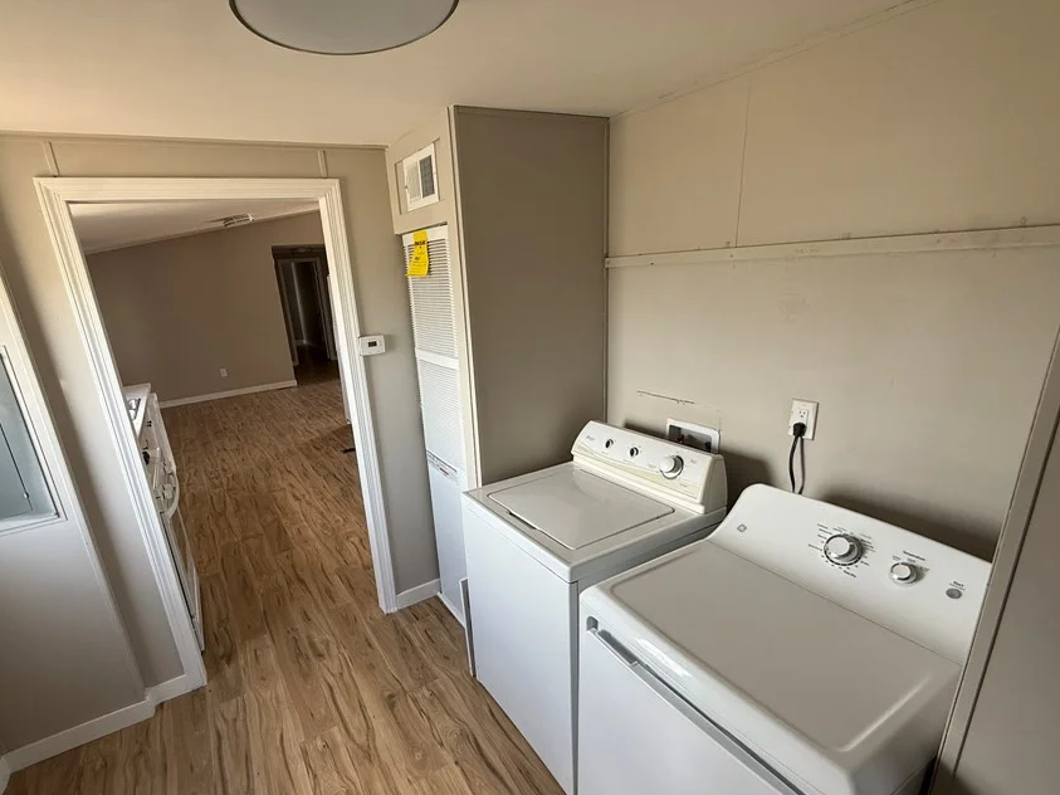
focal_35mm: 17
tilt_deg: -18.6
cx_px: 475
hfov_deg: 90.7
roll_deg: +4.3
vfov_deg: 74.5
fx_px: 520
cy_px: 438
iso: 125
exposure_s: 1/99
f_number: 2.2
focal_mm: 2.22
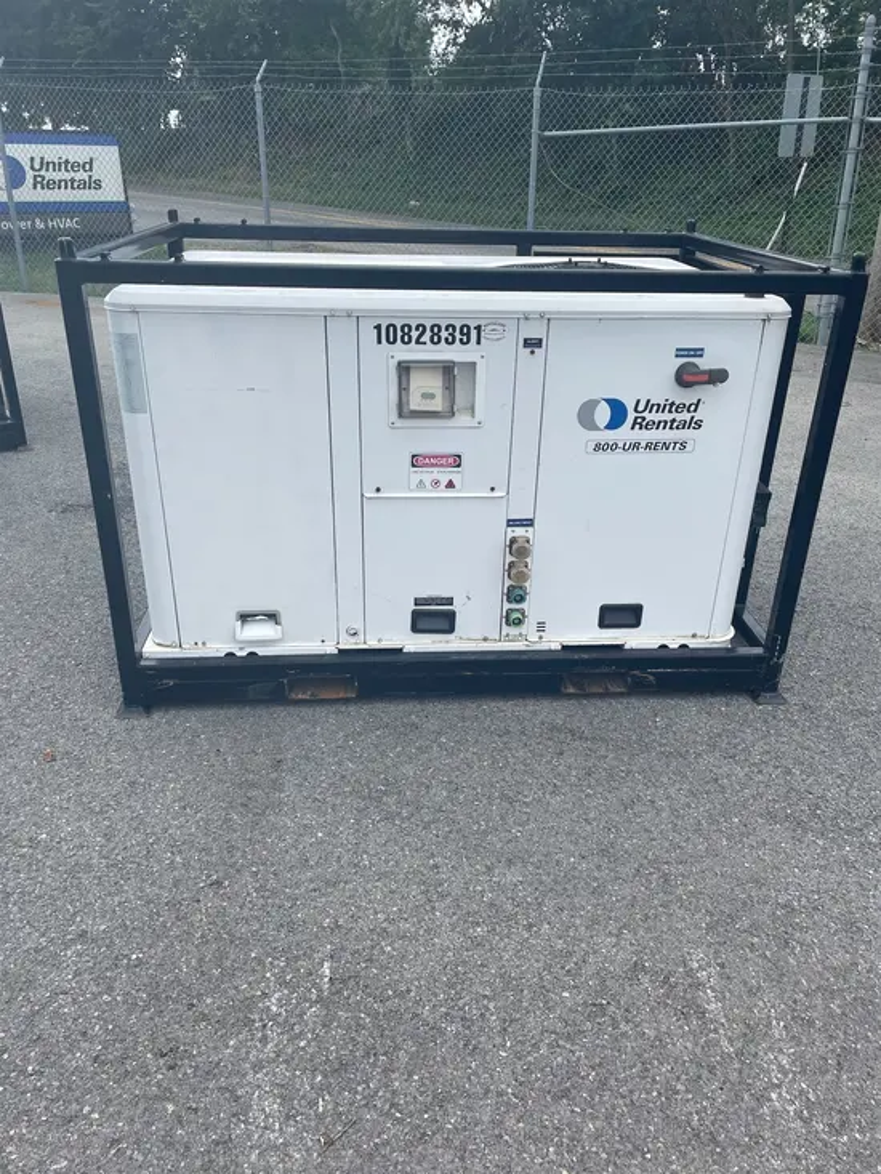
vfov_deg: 67.3
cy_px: 587
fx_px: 882
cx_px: 440
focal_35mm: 26
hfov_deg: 53.1
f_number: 1.6
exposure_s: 1/1435
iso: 32
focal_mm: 4.2
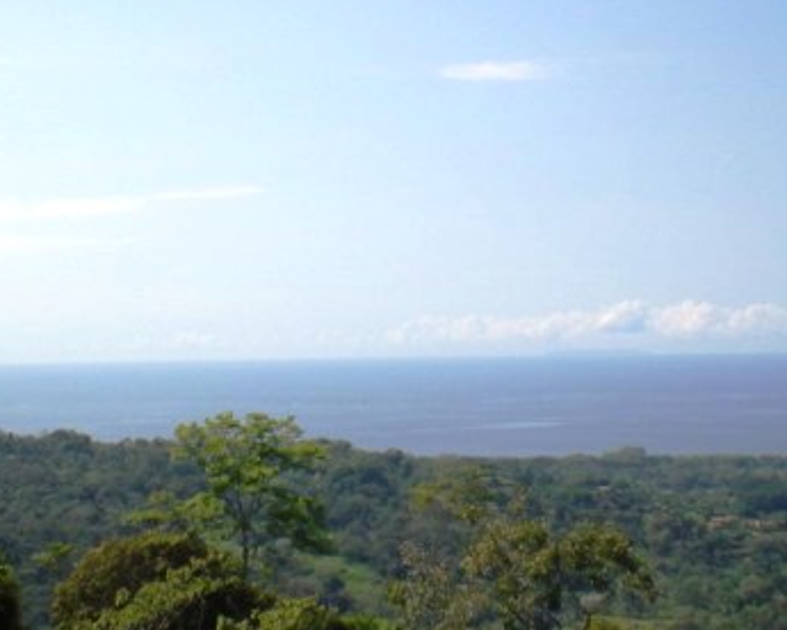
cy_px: 256
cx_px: 315
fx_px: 2003
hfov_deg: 22.2
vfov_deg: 17.8
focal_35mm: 86
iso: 64
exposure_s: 1/620
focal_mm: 6.3
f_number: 4.6
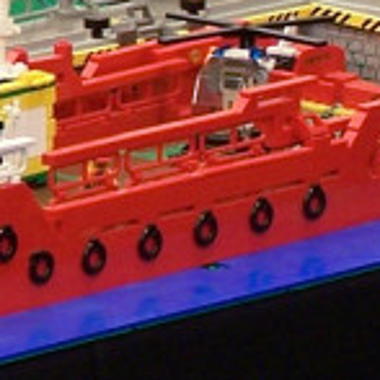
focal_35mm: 424
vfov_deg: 4.1
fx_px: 5266
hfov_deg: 4.1
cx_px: -538
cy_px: -59
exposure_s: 1/2
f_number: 3.2
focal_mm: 11.5
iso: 80
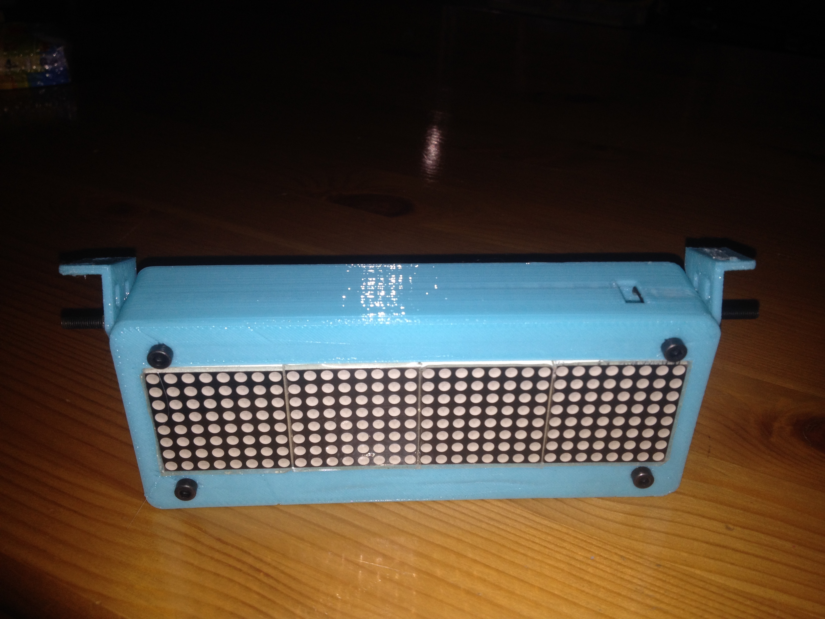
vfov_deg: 40.7
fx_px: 834
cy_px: 310
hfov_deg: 52.6
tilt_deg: -34.8
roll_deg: -2.1
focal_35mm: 35
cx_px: 412
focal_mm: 4.28
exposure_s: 1/57
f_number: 2.4
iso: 50
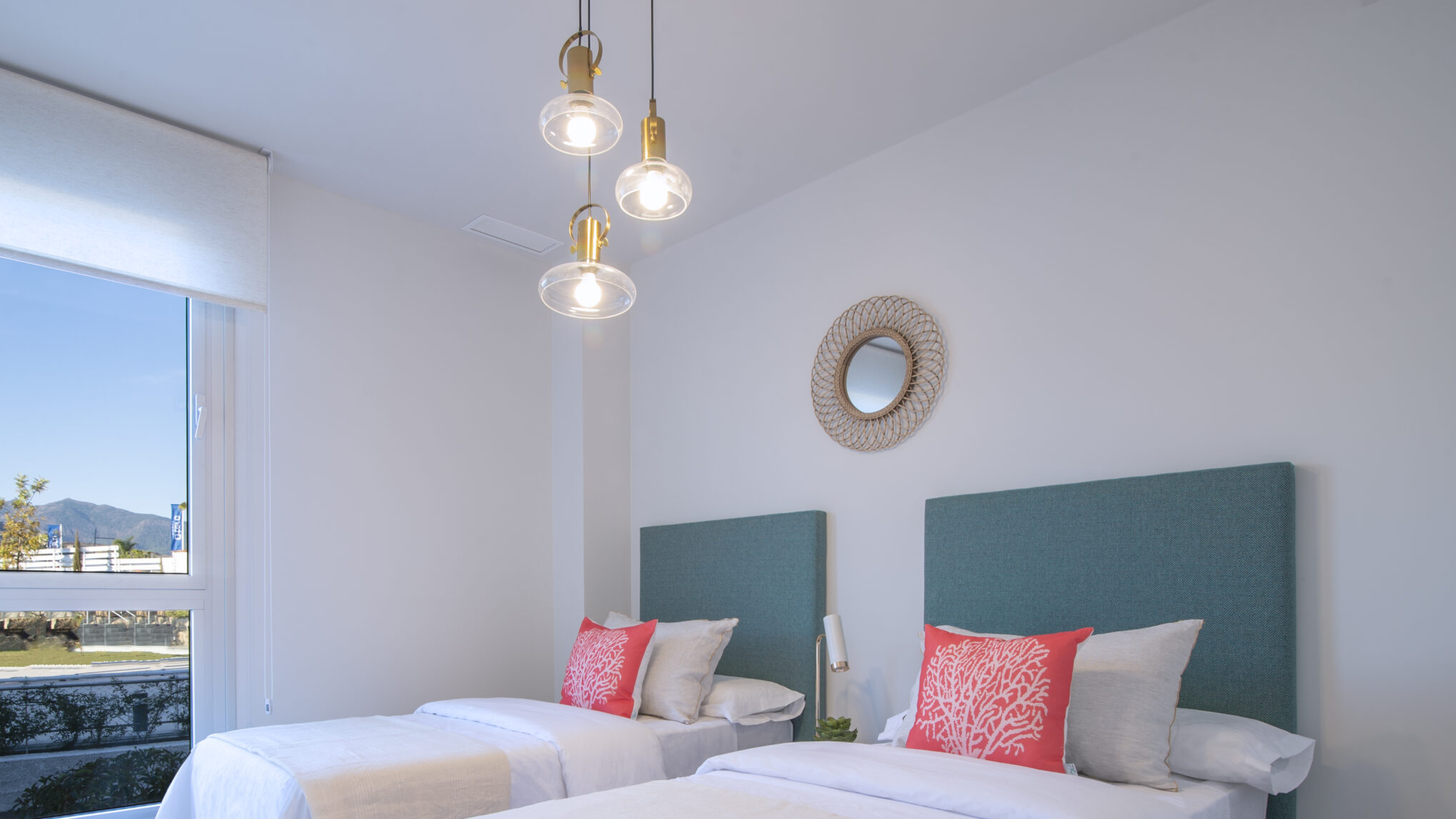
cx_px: 634
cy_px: 604
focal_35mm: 21
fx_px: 811
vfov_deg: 51.6
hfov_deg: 83.4
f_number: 11
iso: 100
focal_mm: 16
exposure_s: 1/2
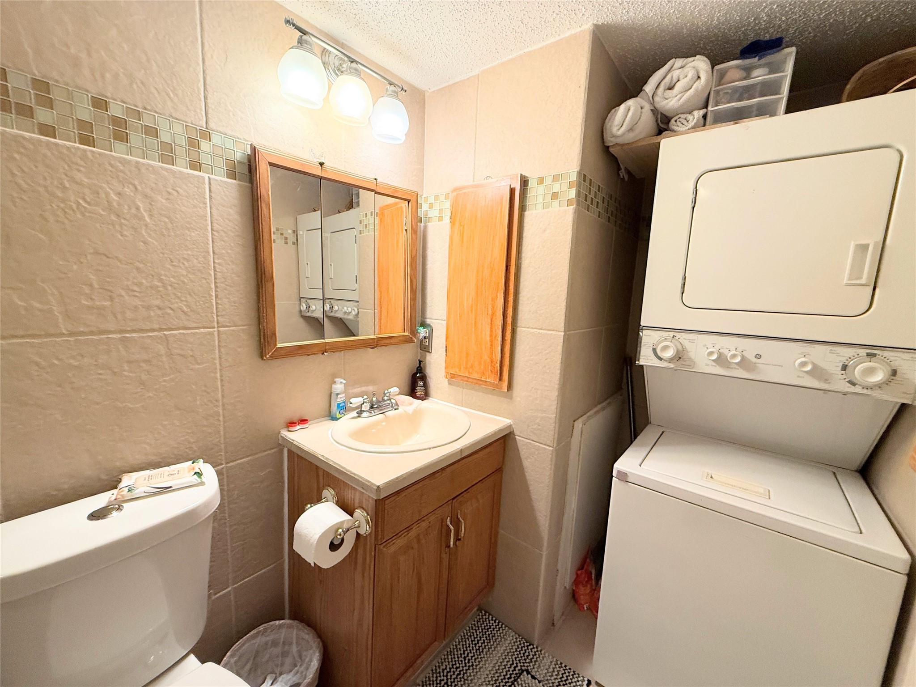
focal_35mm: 14
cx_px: 458
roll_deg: -2.1
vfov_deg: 85.7
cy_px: 344
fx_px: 370
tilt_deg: -7.3
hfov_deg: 102.1
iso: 320
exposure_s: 1/120
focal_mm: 2.22
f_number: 2.2
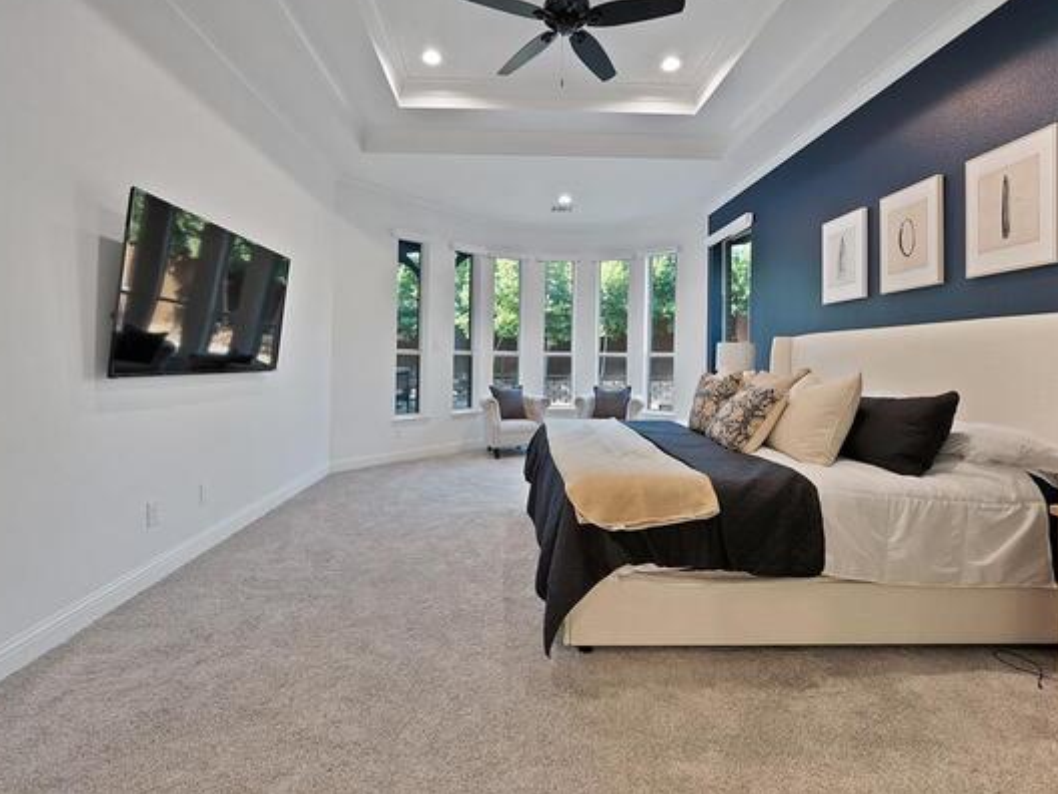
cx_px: 519
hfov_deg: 102.1
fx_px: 428
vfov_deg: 85.5
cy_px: 368
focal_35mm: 14
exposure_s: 1/6
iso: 640
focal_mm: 12
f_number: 7.1
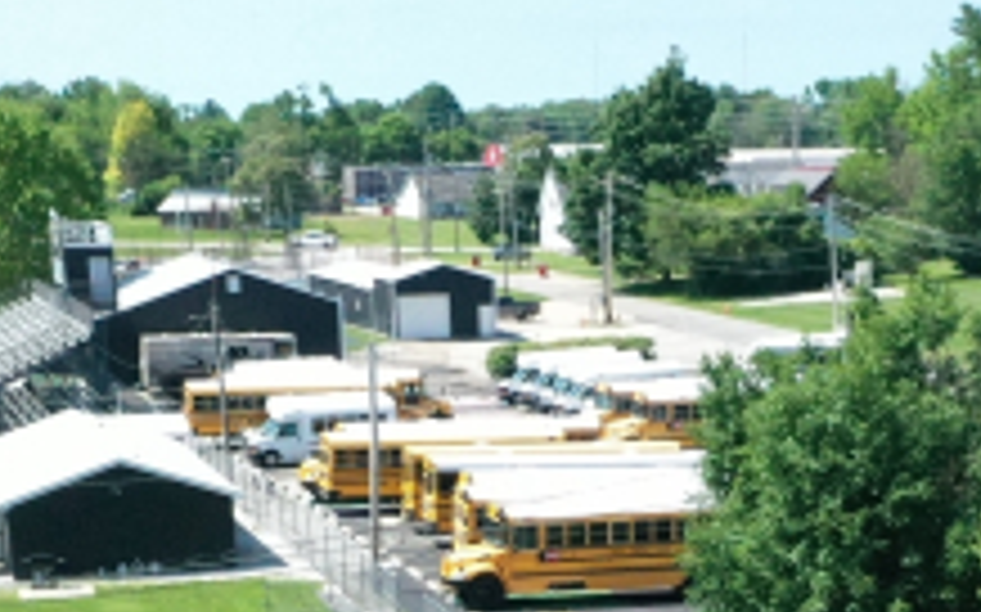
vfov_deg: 12.2
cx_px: 590
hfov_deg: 21.2
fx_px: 2619
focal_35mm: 98
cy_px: 1120
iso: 1600
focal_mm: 10.26
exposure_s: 1/8000
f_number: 3.5
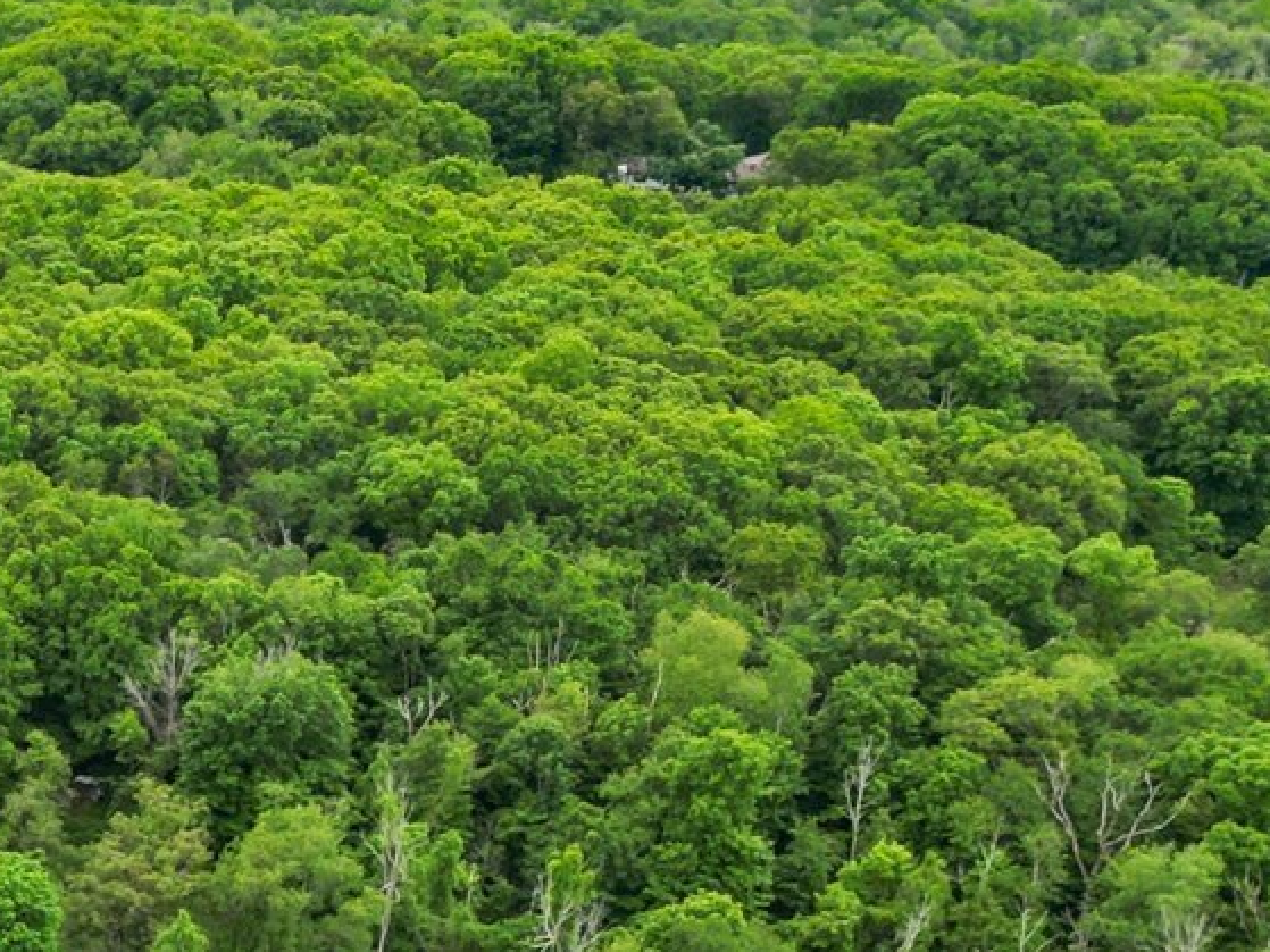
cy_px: 1020
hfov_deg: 18.6
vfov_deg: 16.3
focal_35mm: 88
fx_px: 3228
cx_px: -827
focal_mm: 6.7
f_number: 1.7
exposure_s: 1/2000
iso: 200
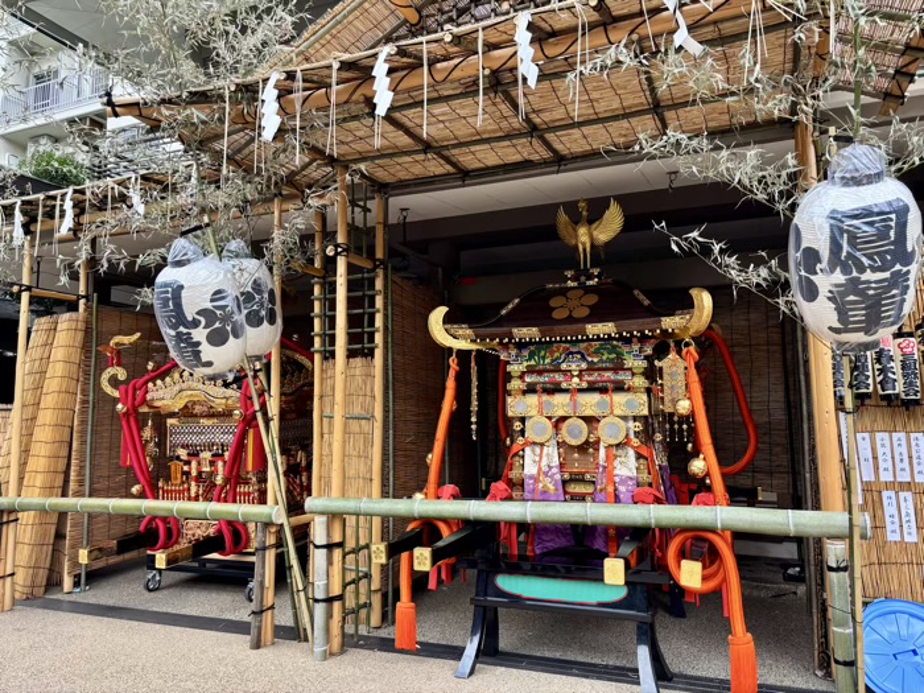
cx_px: 462
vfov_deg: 53.1
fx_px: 694
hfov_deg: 67.3
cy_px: 346
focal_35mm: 26
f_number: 1.6
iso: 50
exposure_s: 1/185
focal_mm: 5.96
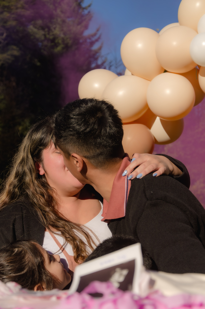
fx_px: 618
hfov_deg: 18.8
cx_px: 102
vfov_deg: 28.1
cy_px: 154
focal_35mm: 72
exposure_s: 1/1600
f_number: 4.8
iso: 160
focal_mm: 48
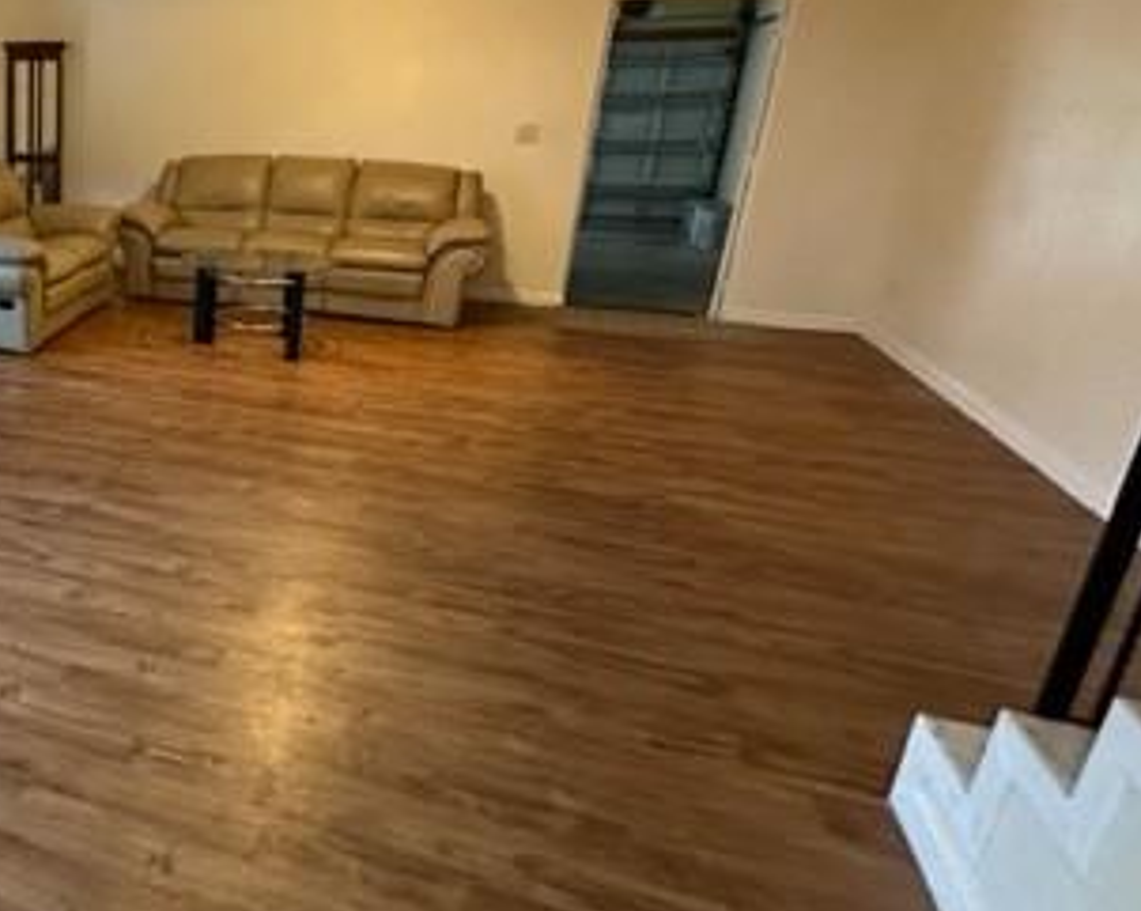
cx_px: 0
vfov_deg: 49.8
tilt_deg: -17.9
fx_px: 978
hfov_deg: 49.4
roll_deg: +0.2
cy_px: 401
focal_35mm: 29
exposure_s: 1/60
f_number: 2.2
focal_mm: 2.22
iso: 640
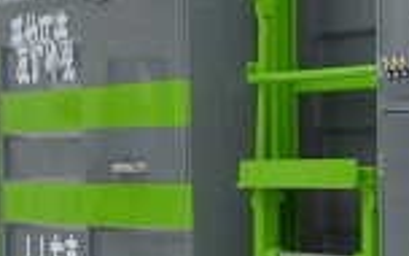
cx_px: 759
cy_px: 199
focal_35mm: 199
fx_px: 2218
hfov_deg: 9.9
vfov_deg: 6.6
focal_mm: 22
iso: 100
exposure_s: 1/200
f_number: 7.1
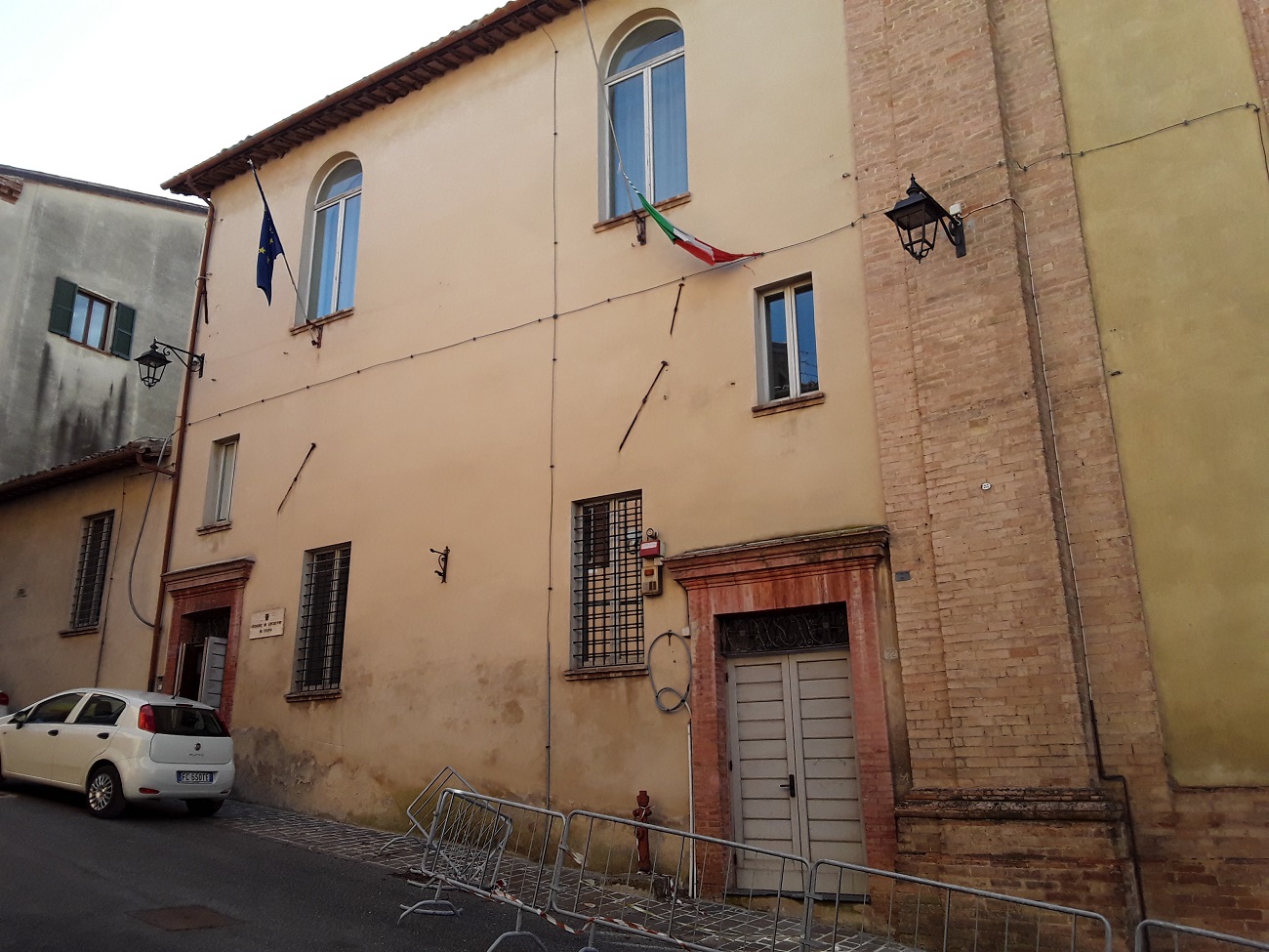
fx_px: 990
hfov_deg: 65.3
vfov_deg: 51.4
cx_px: 634
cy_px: 476
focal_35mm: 27
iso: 40
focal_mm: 2.91
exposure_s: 1/661
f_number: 1.9
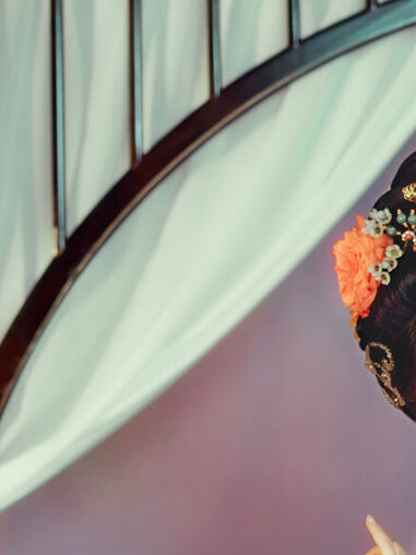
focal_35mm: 149
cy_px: 728
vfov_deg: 12.8
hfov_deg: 9.9
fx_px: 2387
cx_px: 320
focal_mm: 50
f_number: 2.5
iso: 125
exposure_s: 1/100
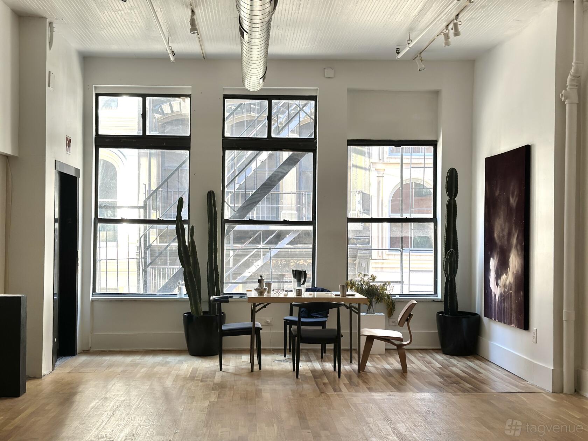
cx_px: 294
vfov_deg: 30.3
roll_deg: -0.5
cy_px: 220
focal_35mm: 48
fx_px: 815
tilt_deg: +0.5
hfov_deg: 39.7
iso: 125
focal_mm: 6.86
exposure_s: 1/65
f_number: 1.78
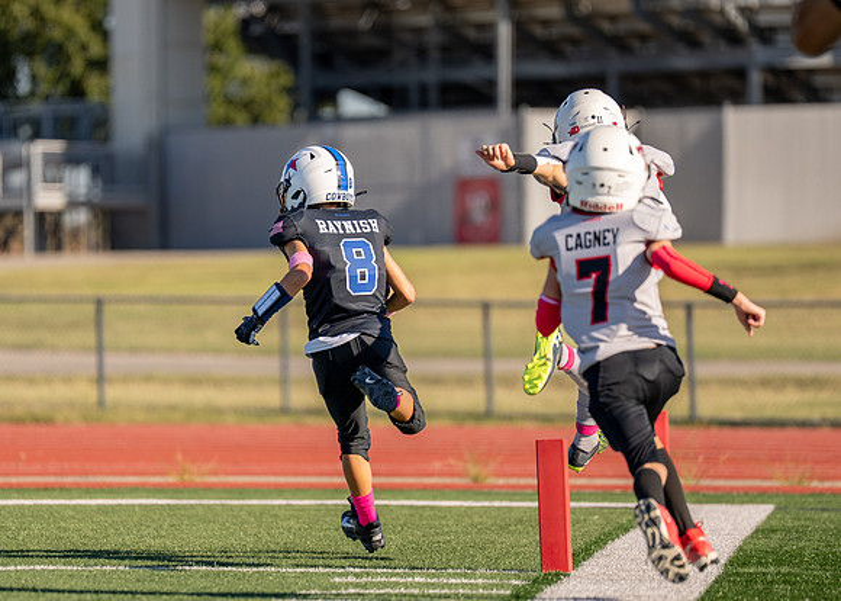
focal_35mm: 294
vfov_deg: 4.9
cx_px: 354
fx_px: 7028
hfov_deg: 6.8
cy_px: 321
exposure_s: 1/3200
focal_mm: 200
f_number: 2.8
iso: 160
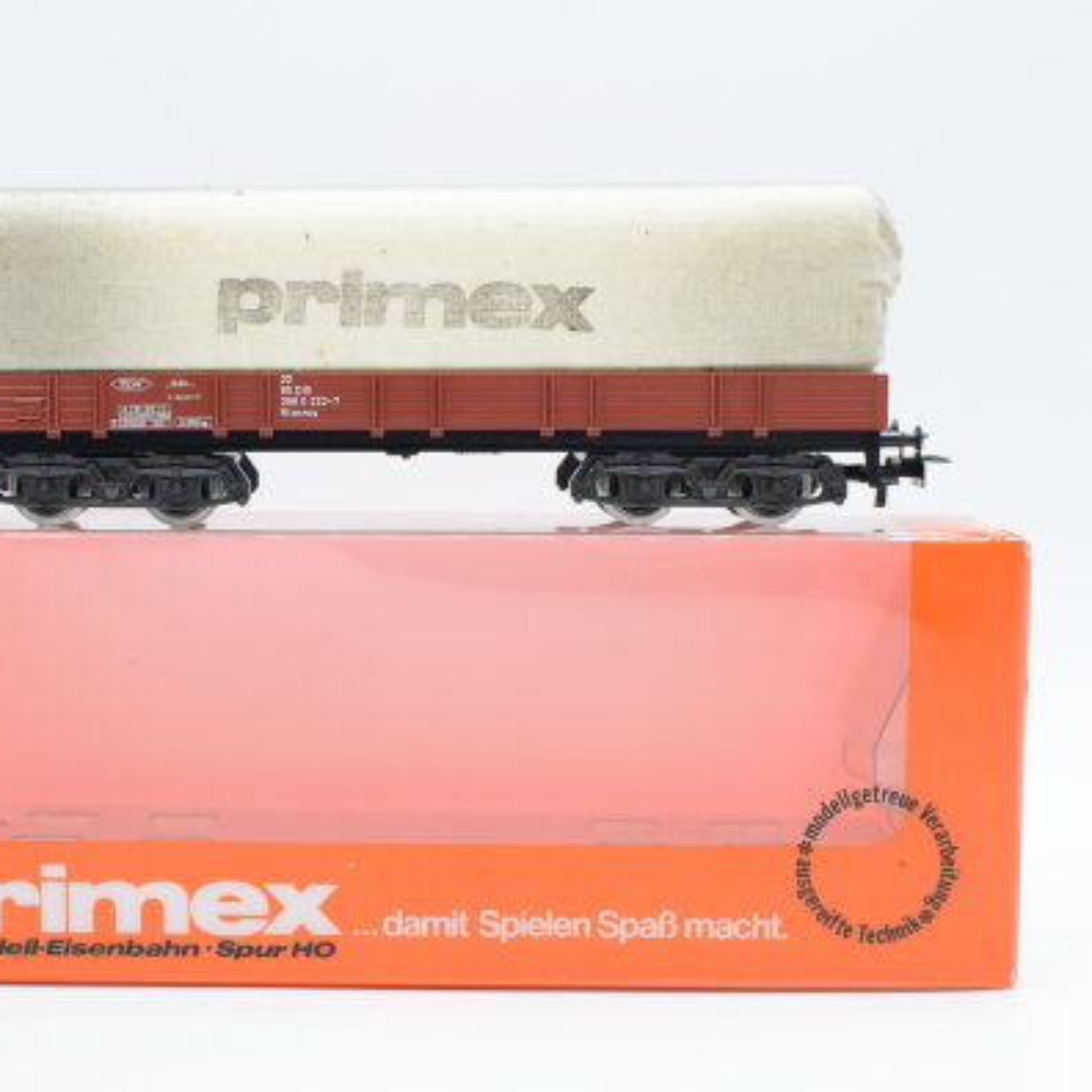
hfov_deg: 25.4
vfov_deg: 25.5
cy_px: 545
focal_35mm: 68
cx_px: 397
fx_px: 2414
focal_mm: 35
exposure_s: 1/125
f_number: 8
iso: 320
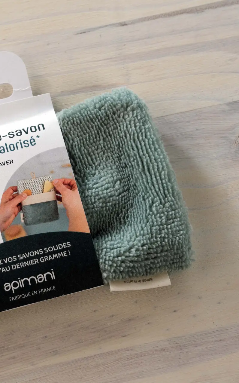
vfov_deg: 16.2
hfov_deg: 10.1
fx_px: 1345
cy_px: 192
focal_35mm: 129
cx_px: 2
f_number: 8
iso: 80
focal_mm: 56
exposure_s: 1/8
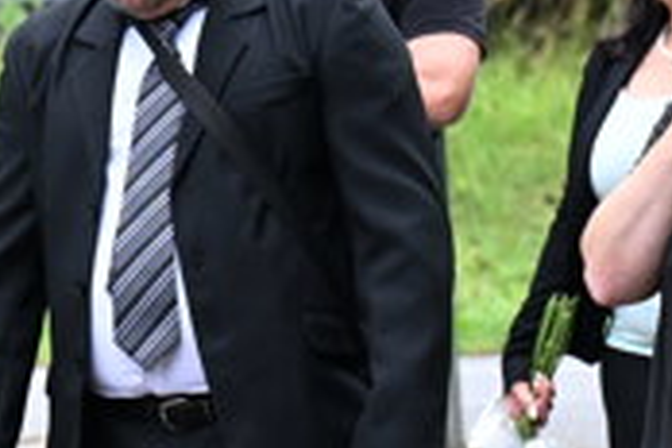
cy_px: 475
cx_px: 579
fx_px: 10042
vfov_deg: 2.6
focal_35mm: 538
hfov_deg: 3.8
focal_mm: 91
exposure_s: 1/800
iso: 1000
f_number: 5
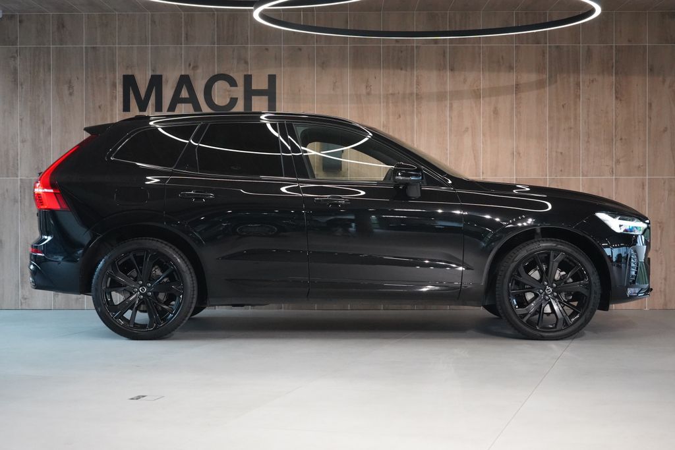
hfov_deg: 31.9
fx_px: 1181
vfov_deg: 21.6
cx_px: 338
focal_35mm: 63
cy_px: 225
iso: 10000
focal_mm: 63
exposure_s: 1/160
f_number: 5.6
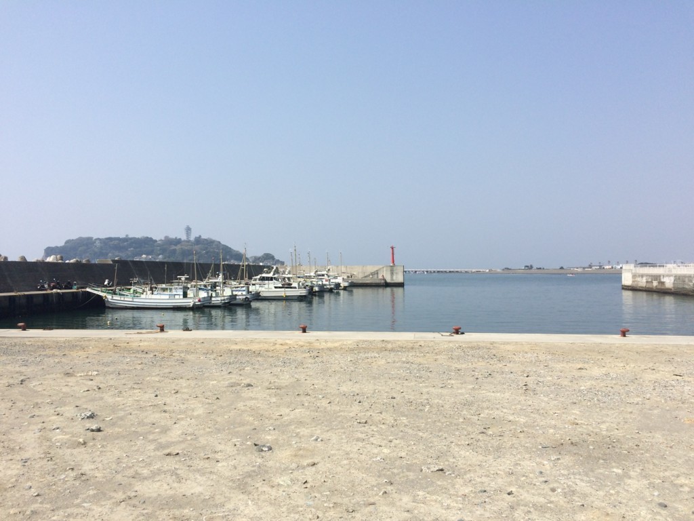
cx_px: 347
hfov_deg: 61.7
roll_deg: +1.2
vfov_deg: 48.2
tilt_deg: -1.4
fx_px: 581
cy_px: 260
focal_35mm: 29
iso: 32
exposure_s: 1/3425
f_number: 2.2
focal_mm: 4.15
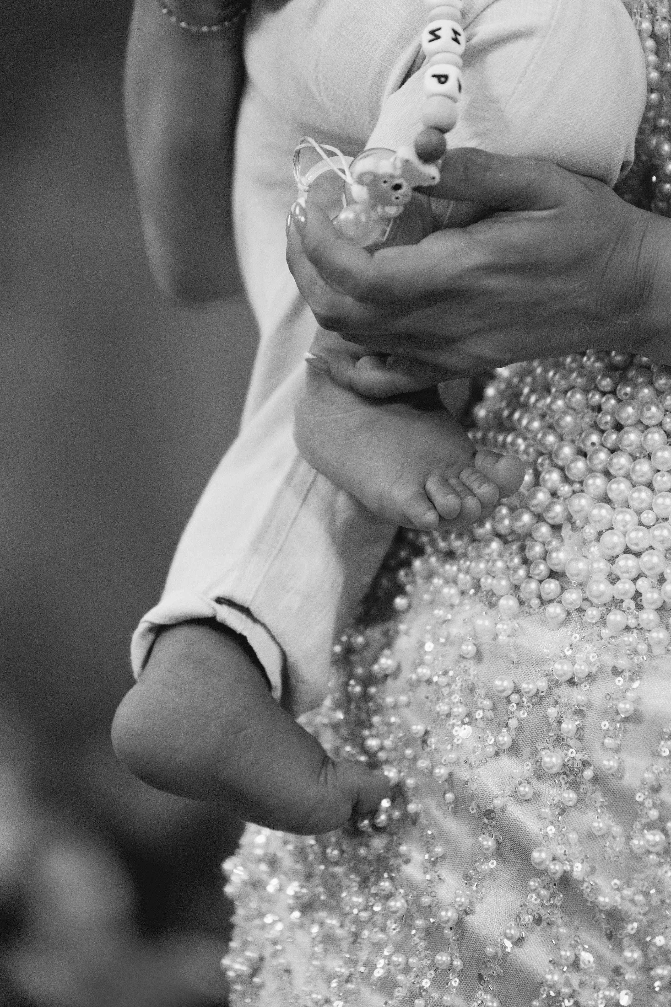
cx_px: 336
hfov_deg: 9.1
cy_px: 504
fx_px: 4193
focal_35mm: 150
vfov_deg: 13.7
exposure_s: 1/200
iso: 3200
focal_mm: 150
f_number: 2.8
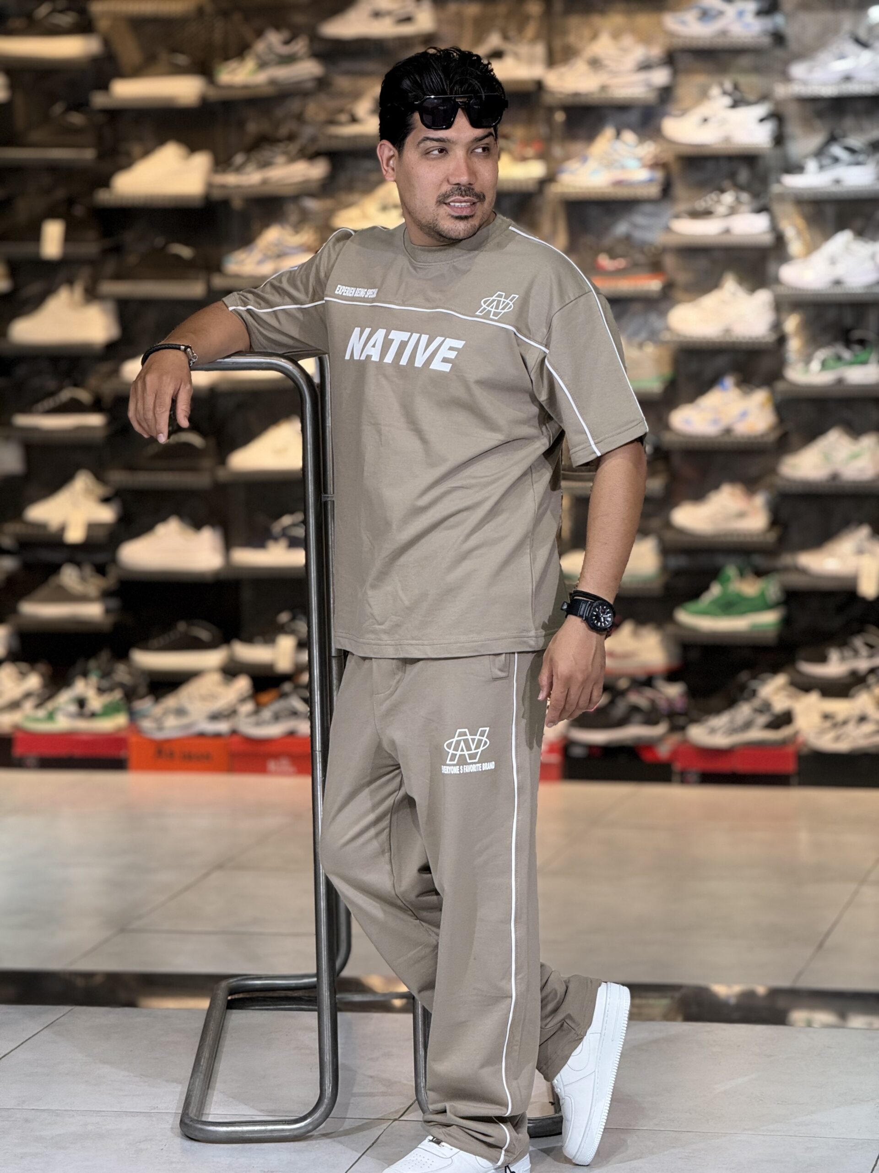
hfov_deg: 12.3
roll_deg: +0.7
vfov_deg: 16.4
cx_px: 440
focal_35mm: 120
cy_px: 586
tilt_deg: -5.5
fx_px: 4063
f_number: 2.8
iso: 160
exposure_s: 1/100
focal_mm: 15.66
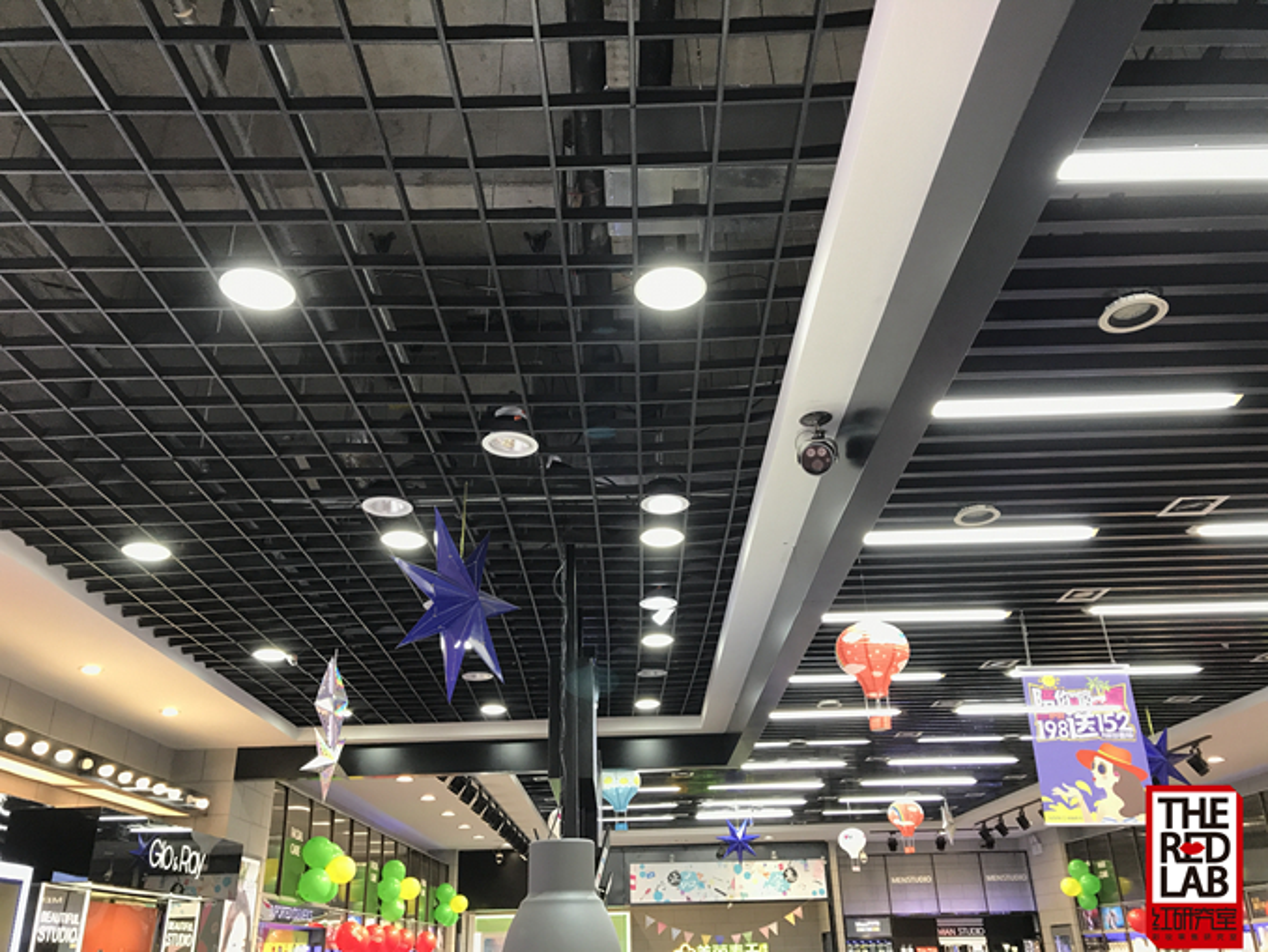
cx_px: 634
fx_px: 1026
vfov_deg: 49.8
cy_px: 476
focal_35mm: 28
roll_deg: +1.6
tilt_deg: +24.2
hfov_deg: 63.4
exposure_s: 1/25
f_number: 1.8
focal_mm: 3.99
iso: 40
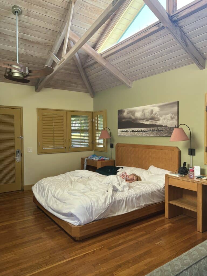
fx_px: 207
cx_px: 104
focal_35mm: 26
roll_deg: +0.7
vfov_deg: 67.3
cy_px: 138
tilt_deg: -2.1
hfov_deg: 53.1
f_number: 1.5
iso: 64
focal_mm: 5.7
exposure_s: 1/171
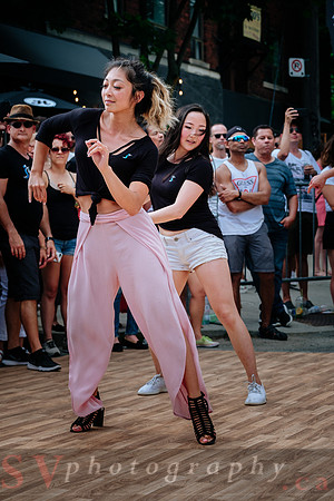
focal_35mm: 75
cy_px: 250
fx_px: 1044
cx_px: 167
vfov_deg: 27.0
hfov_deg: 18.2
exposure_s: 1/640
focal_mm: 50
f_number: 4
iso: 200
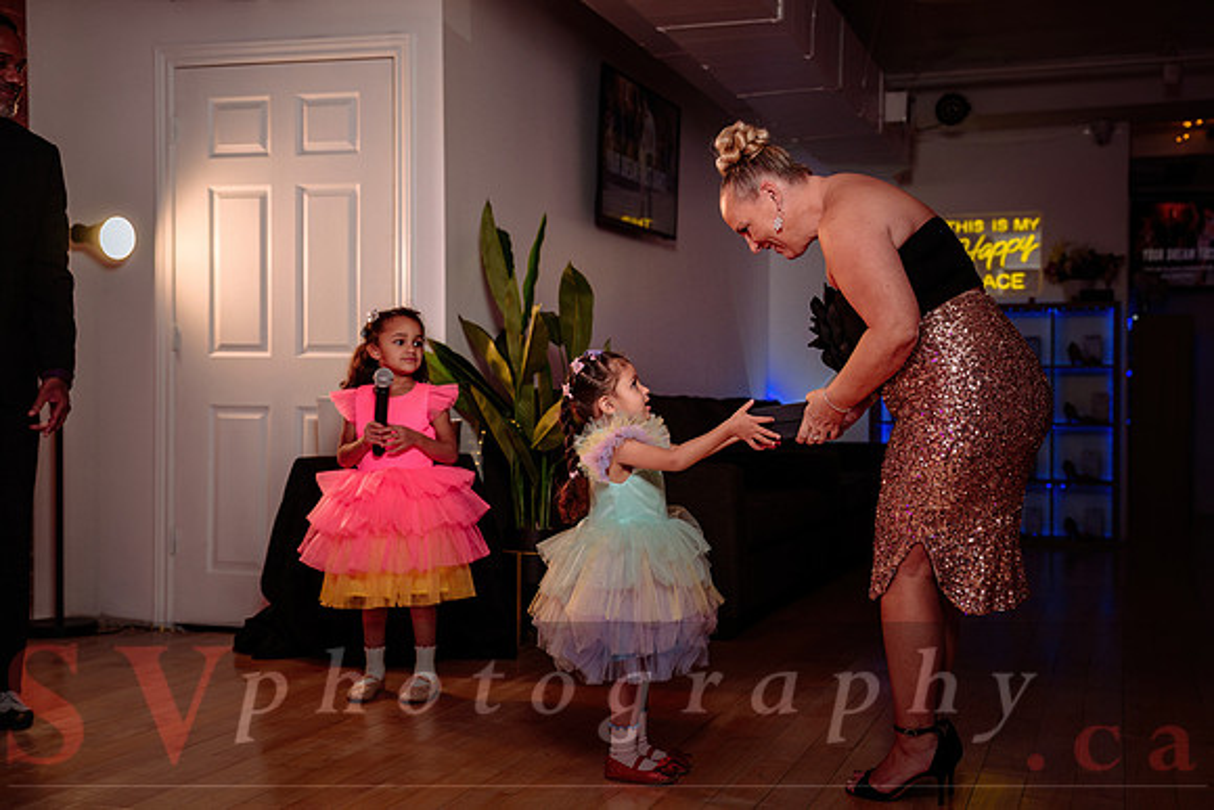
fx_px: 1478
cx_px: 643
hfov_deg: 44.6
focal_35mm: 44
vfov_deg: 30.6
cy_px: 425
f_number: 3.2
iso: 500
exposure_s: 1/200
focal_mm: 41
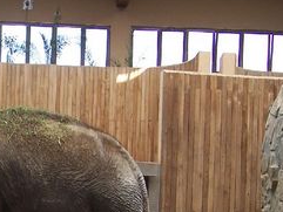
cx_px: 15
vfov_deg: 16.6
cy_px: 238
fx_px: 703
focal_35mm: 86
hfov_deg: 22.1
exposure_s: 1/180
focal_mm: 5.6
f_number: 2.8
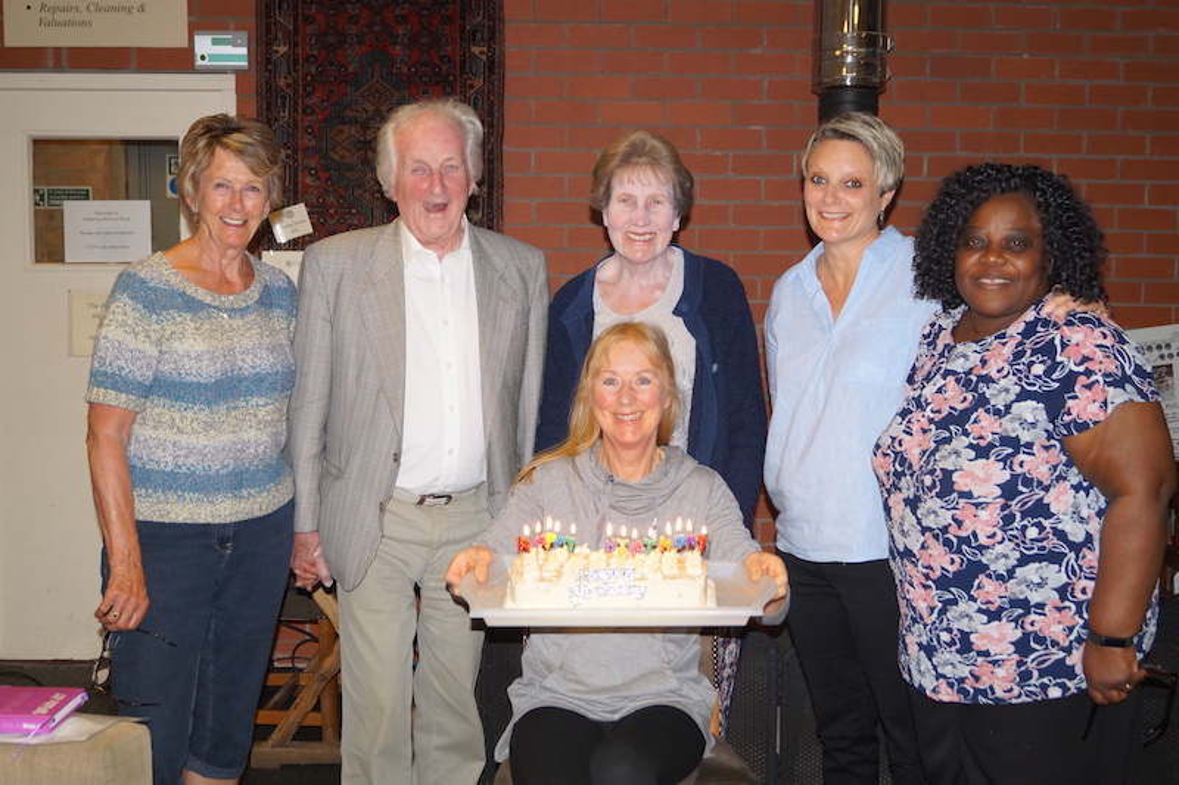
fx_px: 1375
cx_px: 590
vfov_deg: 31.9
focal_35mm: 42
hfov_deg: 46.4
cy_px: 392
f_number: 4.5
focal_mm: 28
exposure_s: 1/80
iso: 800
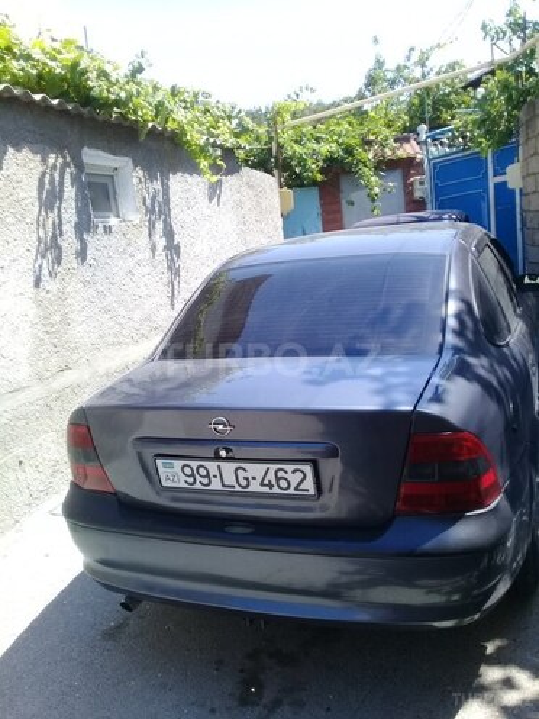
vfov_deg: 58.4
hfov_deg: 45.4
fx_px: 644
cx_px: 270
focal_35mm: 31
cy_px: 360
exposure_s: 1/396
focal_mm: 3.3
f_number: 2.2
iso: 50
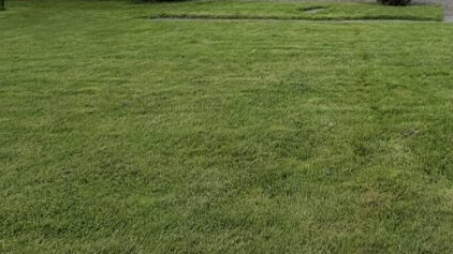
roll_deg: +0.6
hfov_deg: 46.6
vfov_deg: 26.2
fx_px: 444
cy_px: -93
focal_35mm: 37
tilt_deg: +1.7
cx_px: 437
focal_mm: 2.22
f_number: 2.2
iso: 20
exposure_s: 1/830
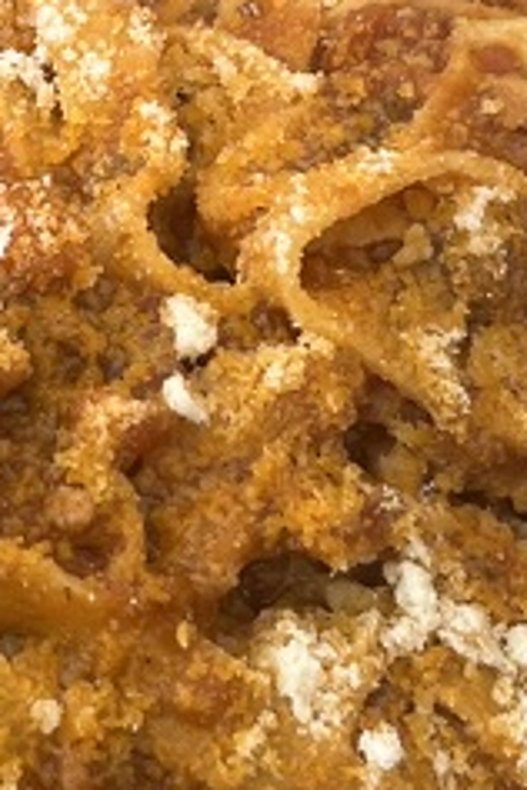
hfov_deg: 11.6
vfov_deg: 17.2
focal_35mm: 117
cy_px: 37
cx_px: -20
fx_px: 2569
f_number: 1.6
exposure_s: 1/122
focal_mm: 5.1
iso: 64
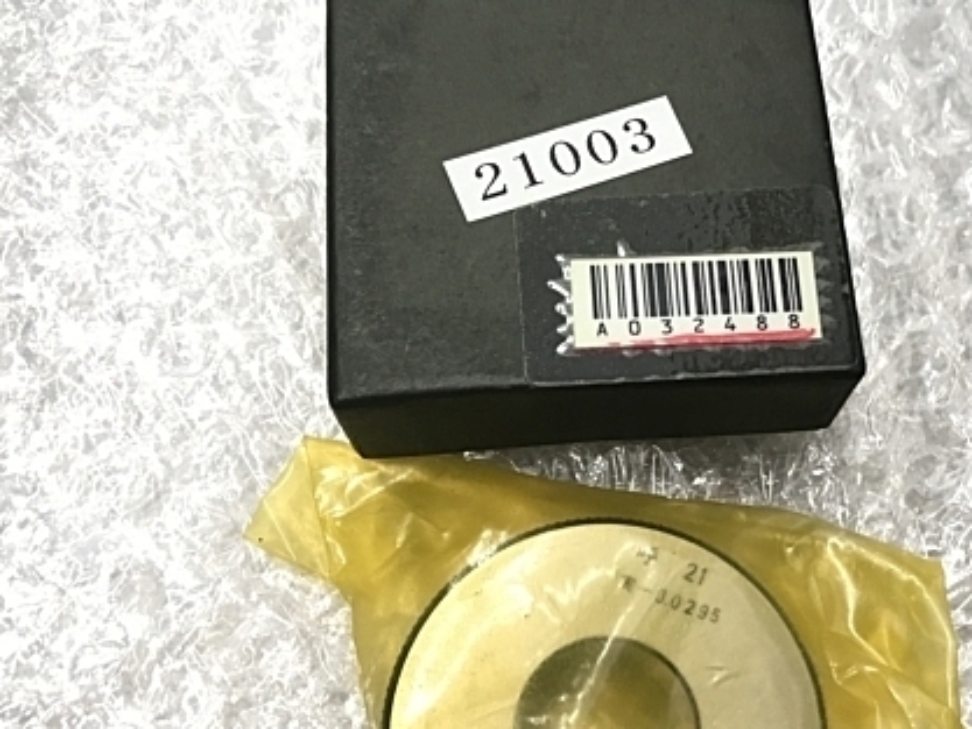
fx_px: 1208
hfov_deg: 43.4
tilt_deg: -68.8
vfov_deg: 33.4
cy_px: 475
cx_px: 627
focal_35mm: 43
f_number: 1.8
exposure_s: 1/15
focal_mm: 3.99
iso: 40
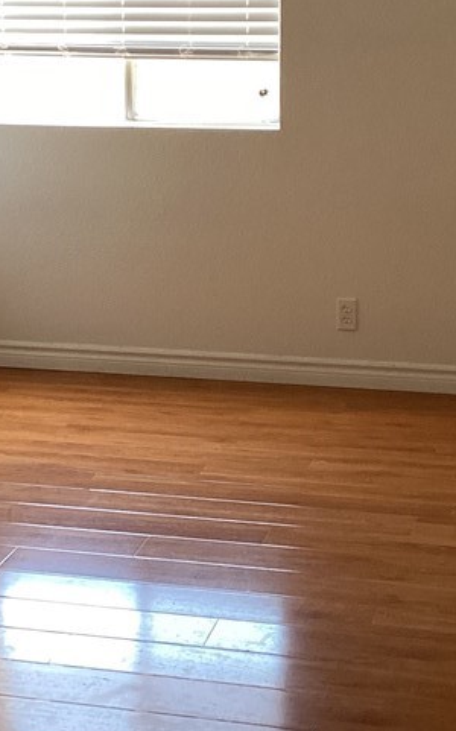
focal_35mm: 70
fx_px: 1394
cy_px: 309
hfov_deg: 18.6
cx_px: 249
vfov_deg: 29.3
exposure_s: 1/60
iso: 160
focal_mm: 3.3
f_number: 2.4
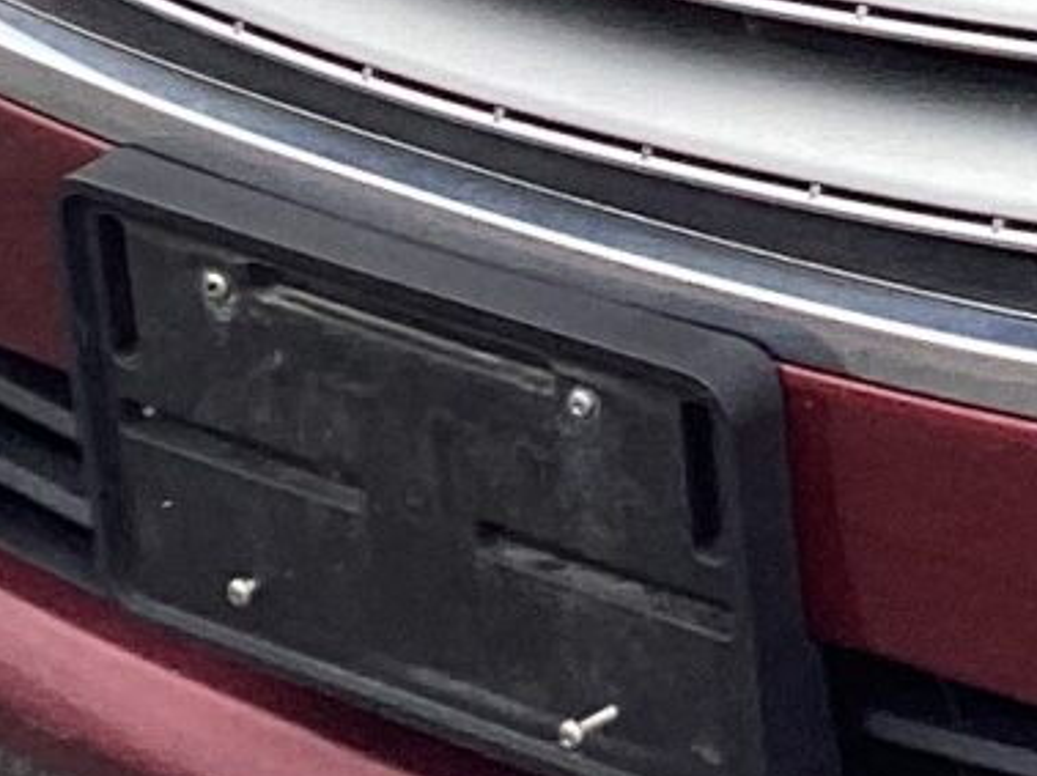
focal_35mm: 210
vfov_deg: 6.8
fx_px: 6287
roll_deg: -3.9
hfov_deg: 8.5
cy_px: -765
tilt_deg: -15.7
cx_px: 2667
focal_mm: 3.3
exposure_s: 1/377
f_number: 2.4
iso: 25
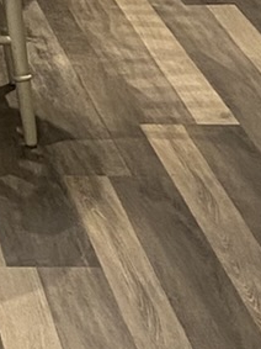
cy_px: -89
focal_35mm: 188
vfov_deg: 10.3
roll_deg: +1.2
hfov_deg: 7.5
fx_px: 1891
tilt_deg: -12.1
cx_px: -307
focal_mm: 4.25
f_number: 1.8
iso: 125
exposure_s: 1/50
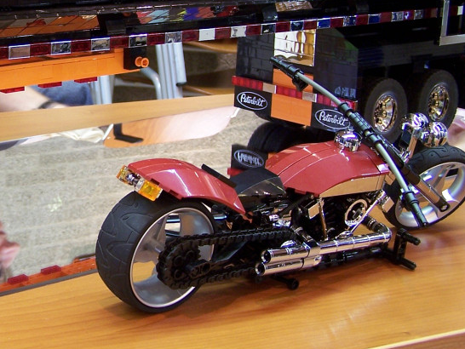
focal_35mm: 75
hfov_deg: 25.3
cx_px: 61
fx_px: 1008
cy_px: 128
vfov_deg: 19.6
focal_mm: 6.7
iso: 80
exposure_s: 1/2
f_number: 2.8
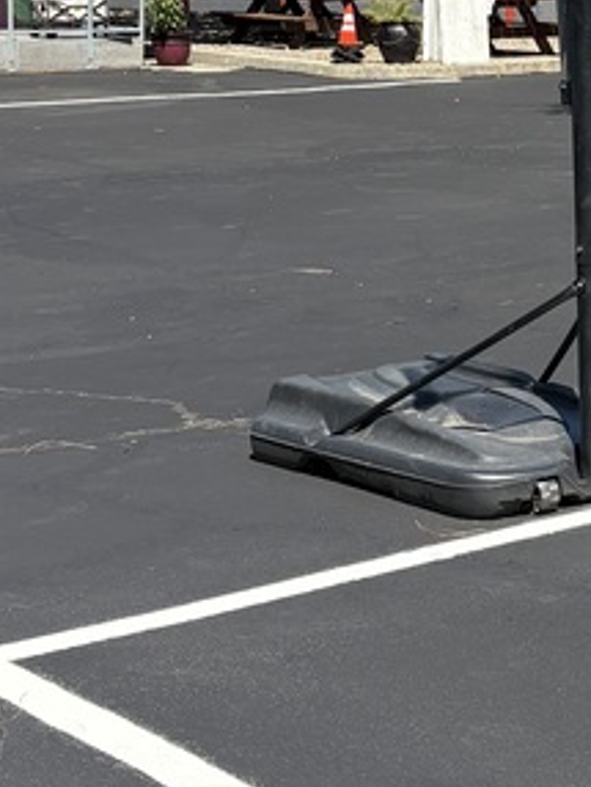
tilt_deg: -3.4
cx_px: 682
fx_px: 2114
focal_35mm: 93
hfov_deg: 15.4
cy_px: 102
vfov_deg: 20.7
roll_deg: -0.9
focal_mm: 5.96
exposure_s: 1/2985
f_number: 1.6
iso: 64
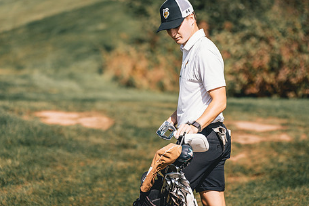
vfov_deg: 7.0
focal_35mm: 197
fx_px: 1691
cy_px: 116
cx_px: 182
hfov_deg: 10.4
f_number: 2.8
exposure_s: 1/1600
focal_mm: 139
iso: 100
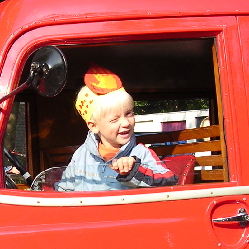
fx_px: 700
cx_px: 45
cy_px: 147
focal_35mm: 86
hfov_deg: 19.9
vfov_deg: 20.2
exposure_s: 1/444
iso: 100
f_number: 2.8
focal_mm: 5.8
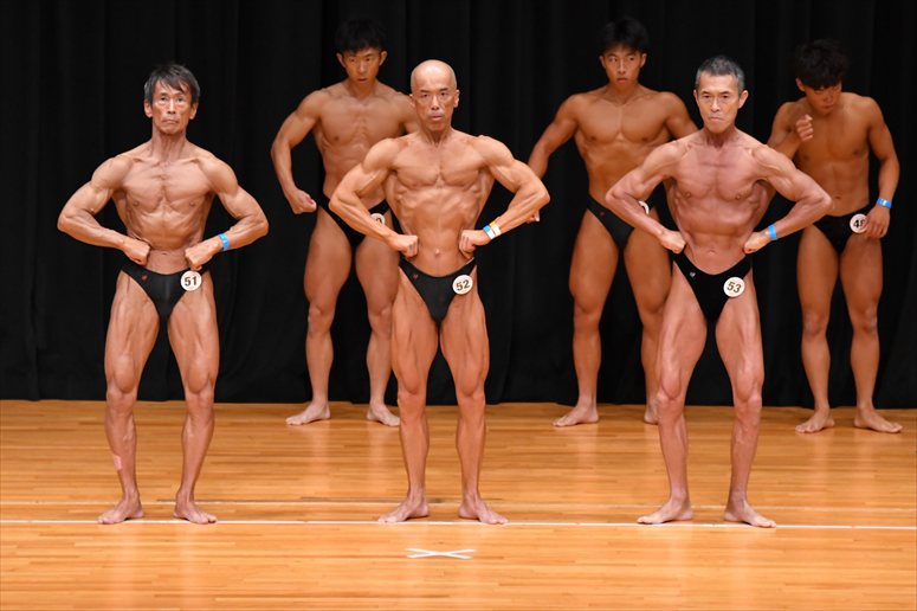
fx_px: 6492
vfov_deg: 5.4
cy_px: 306
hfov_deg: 8.1
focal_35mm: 255
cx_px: 458
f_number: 5.6
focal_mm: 170
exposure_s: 1/400
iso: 4000
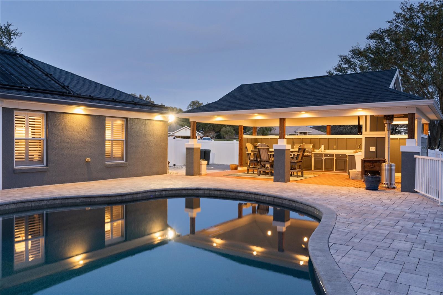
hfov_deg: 65.5
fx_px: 344
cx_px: 222
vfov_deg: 46.4
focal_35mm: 28
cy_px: 148
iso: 800
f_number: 10
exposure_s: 1/8
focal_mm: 28
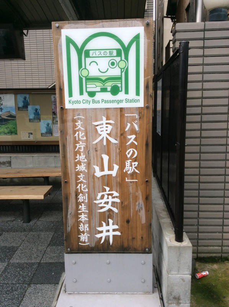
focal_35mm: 32
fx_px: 283
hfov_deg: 44.1
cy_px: 154
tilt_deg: -10.2
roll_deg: +2.1
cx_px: 114
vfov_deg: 56.9
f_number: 2.4
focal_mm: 3.3
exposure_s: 1/427
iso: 32
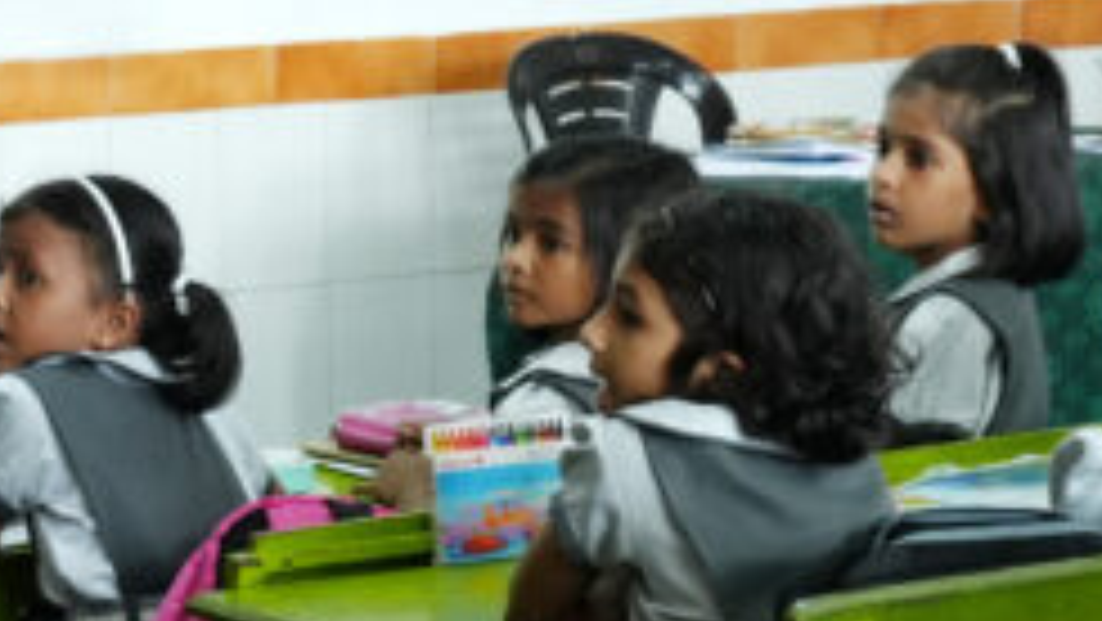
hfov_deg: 15.2
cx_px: -247
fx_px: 3975
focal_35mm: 136
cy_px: 376
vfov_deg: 8.9
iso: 2000
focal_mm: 31
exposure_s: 1/80
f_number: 4.5
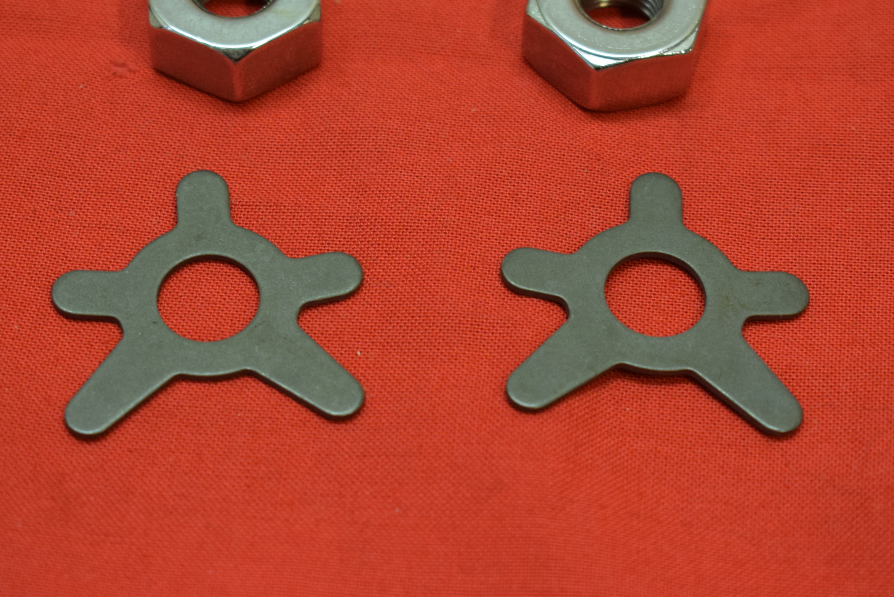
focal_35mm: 106
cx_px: 431
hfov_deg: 19.3
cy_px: 232
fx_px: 2633
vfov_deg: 12.9
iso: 800
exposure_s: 1/60
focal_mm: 48
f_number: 5.3
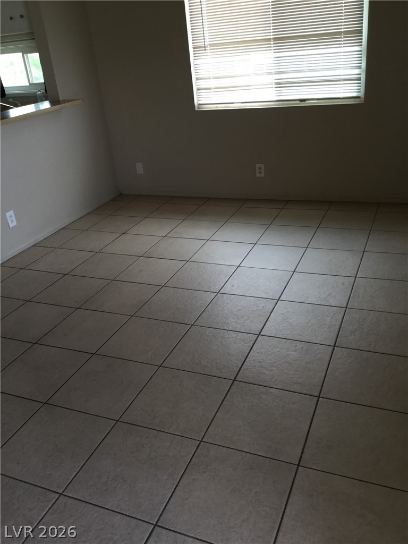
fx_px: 487
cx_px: 204
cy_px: 272
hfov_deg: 45.4
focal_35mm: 31
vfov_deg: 58.4
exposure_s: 1/40
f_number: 2.4
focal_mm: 3.3
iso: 25
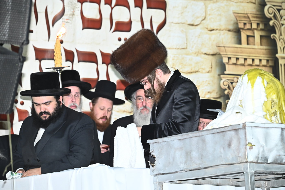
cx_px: 142
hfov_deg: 12.5
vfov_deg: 8.3
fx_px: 1306
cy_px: 95
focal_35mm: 165
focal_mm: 165
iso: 2500
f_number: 5.6
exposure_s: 1/200
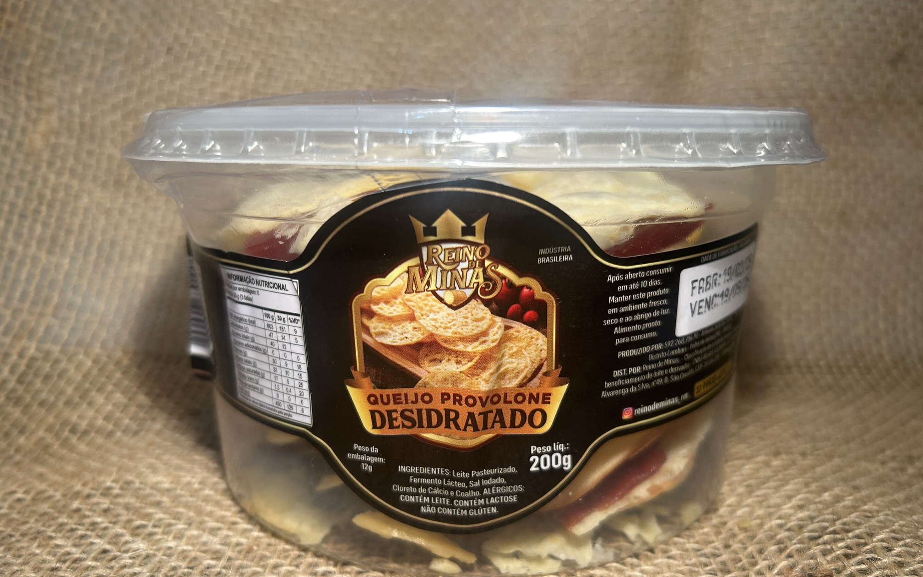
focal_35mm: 28
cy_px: 325
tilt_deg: -14.3
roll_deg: +0.8
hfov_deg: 66.5
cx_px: 462
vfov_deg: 44.4
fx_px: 704
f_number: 1.5
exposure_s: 1/120
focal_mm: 5.7
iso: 64
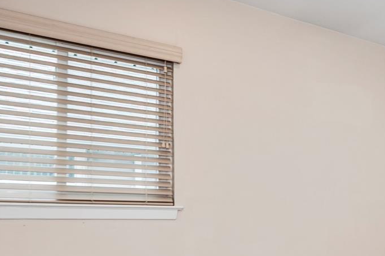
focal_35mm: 42
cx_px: 429
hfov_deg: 38.1
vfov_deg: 30.6
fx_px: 449
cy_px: 223
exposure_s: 1/200
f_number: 4
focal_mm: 14
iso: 125
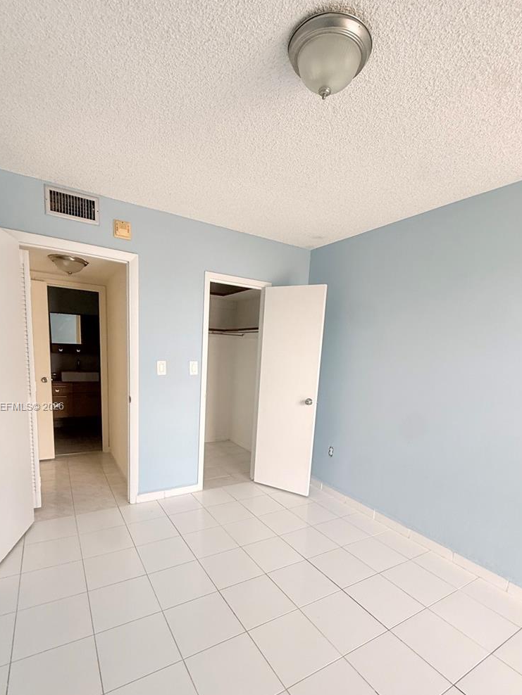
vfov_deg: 90.2
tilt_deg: -8.2
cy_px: 407
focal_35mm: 17
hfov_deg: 74.7
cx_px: 251
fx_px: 342
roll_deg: -4.7
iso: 100
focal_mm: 2.22
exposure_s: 1/99
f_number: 2.2
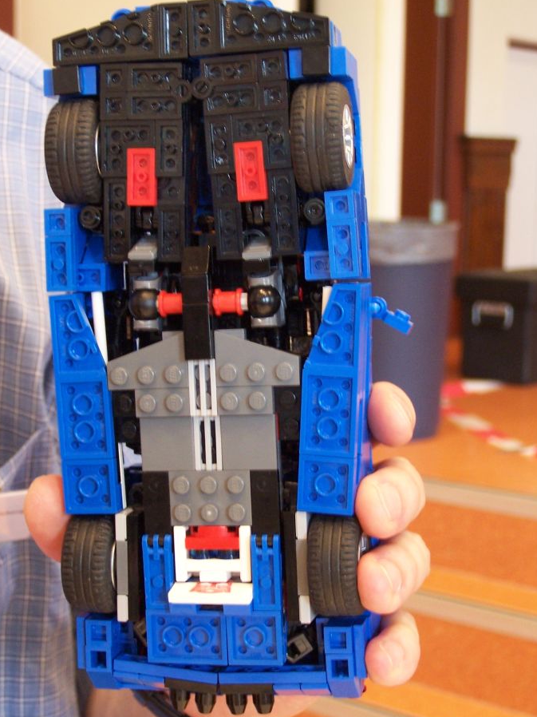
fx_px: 1511
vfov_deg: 26.7
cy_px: 366
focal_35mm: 73
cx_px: 252
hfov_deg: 20.2
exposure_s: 1/8
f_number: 3.2
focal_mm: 10.7
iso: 140
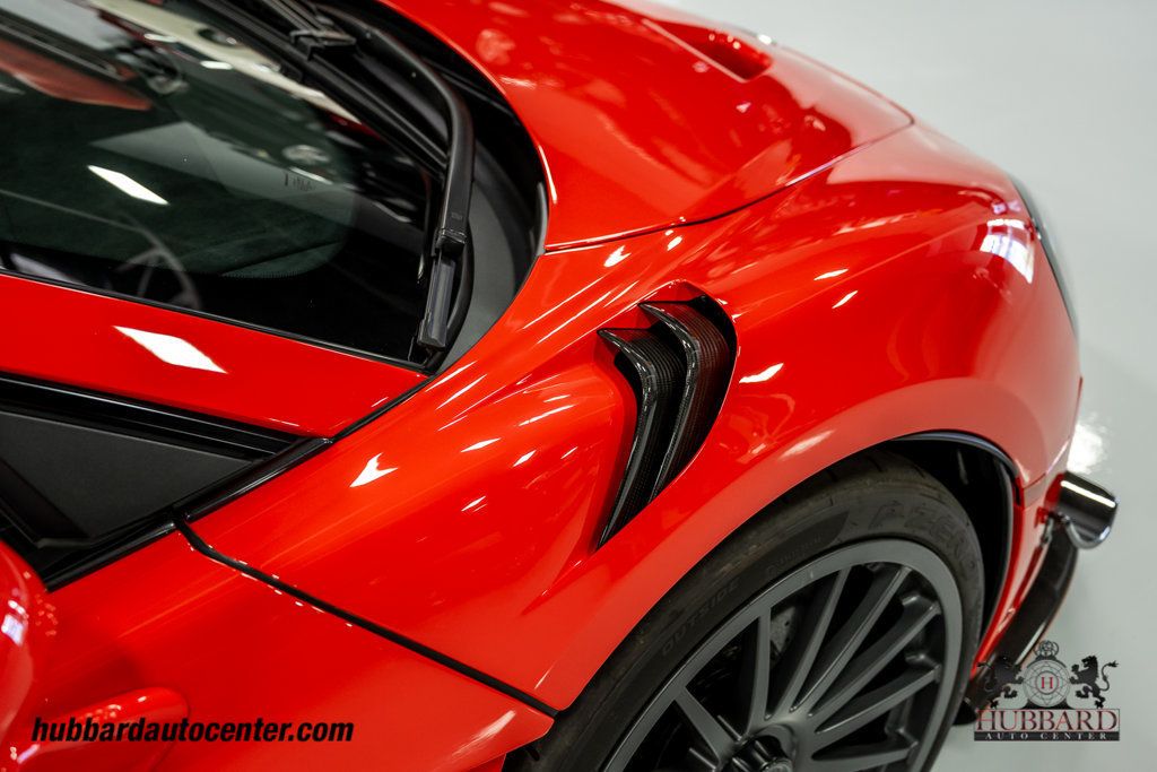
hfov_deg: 46.4
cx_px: 578
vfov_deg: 31.9
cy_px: 386
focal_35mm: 42
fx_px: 1350
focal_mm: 42
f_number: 5
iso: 800
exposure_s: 1/60
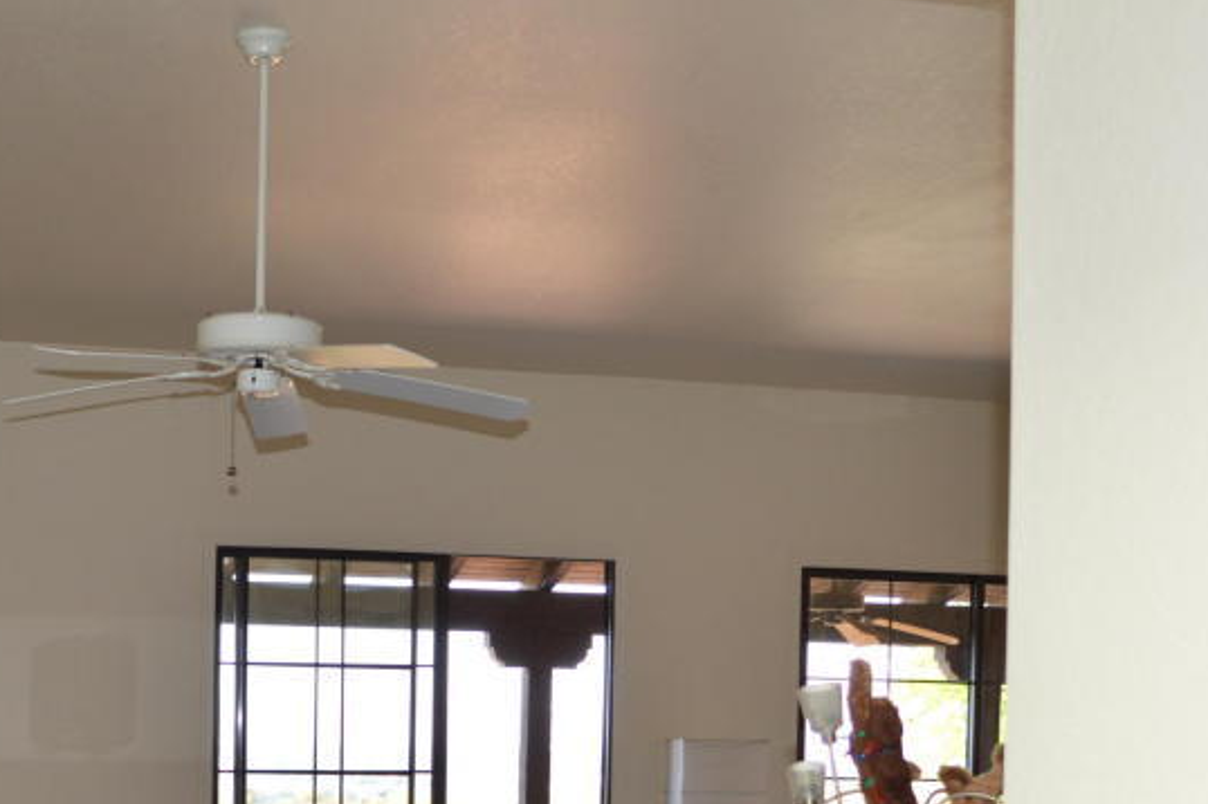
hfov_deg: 34.1
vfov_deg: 22.4
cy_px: 826
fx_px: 1945
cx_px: 365
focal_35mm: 58
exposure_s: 1/125
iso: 280
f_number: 4
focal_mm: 18
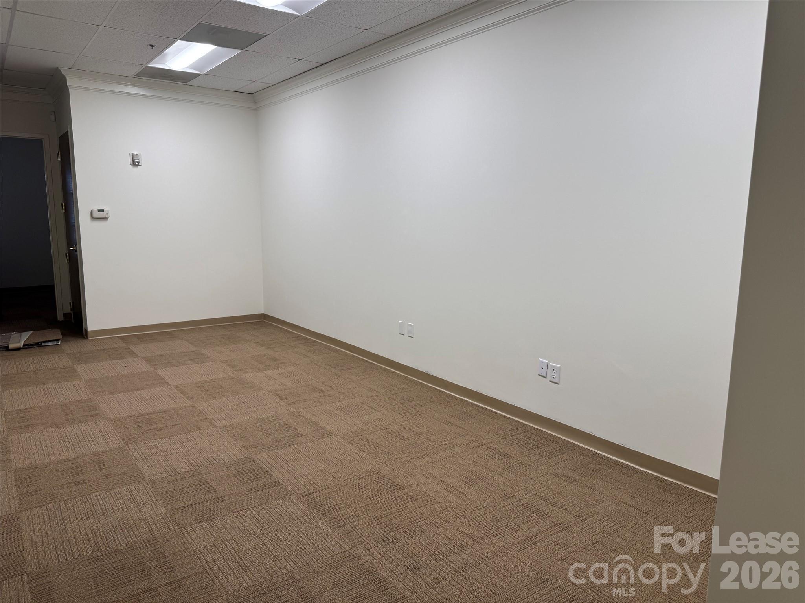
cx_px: 402
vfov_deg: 56.8
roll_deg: -0.6
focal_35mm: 24
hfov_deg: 71.6
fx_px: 558
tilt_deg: -8.8
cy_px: 302
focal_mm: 6.76
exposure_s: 1/120
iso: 80
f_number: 1.78
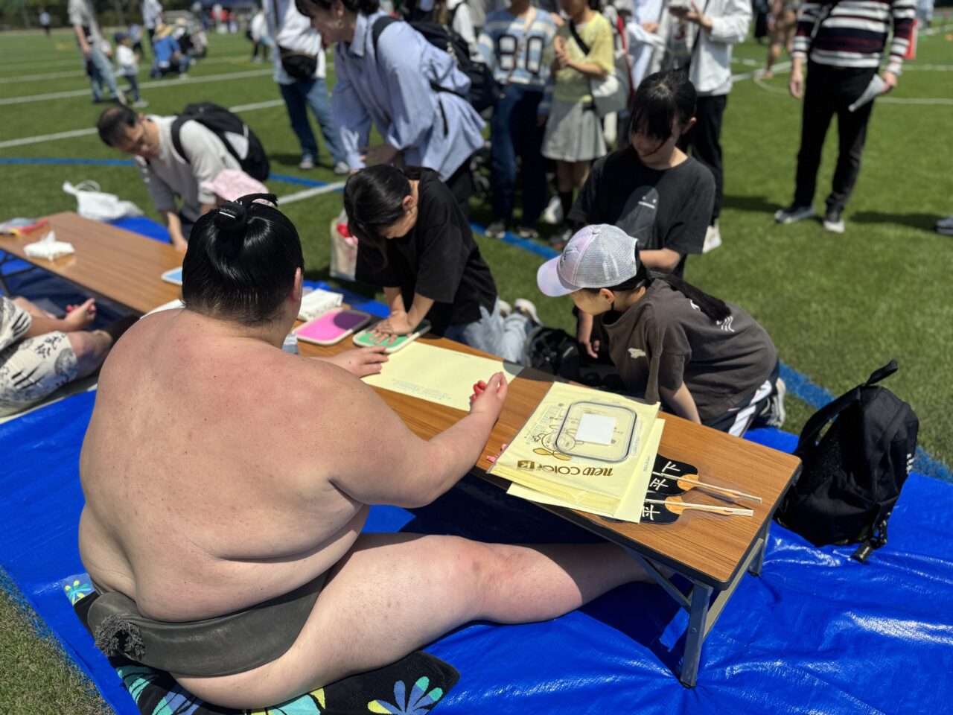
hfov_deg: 71.6
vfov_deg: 56.8
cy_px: 358
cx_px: 476
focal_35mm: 24
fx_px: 661
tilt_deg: -27.0
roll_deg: +2.1
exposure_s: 1/6410
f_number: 1.78
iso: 80
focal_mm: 6.76
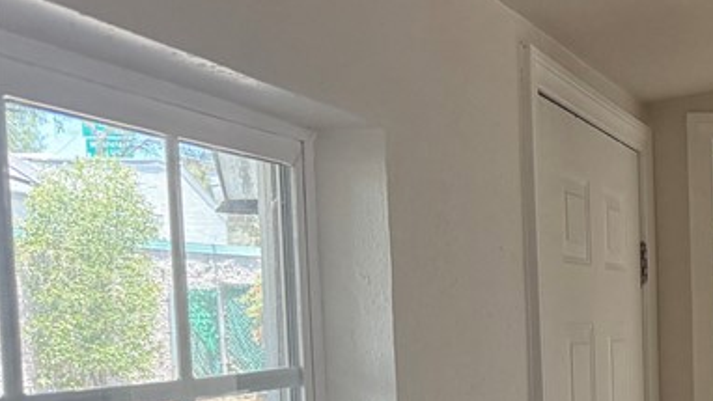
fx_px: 1324
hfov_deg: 25.5
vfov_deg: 16.6
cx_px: 948
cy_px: 470
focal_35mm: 70
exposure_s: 1/75
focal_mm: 6.76
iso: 200
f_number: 1.78
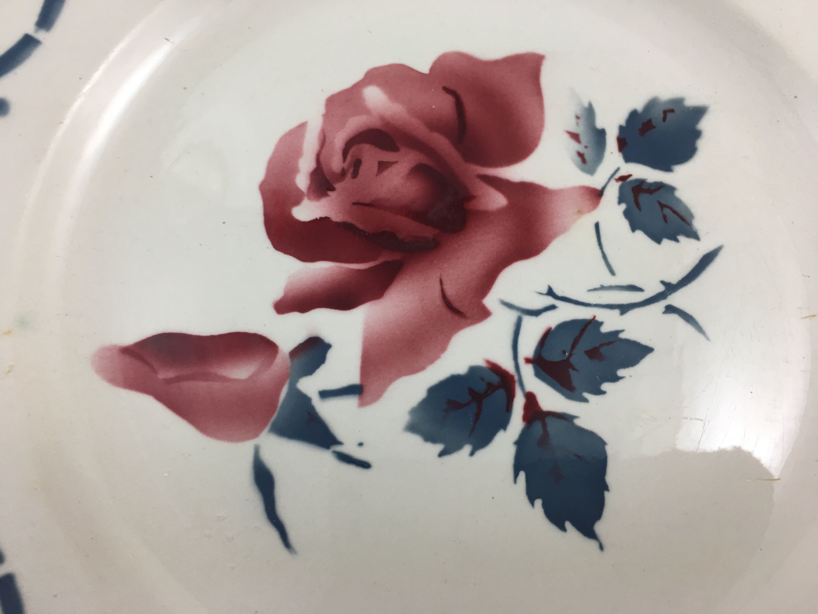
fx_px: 685
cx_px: 409
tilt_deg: -77.4
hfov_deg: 61.7
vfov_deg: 48.2
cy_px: 307
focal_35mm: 29
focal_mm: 4.15
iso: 25
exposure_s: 1/33
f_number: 2.2
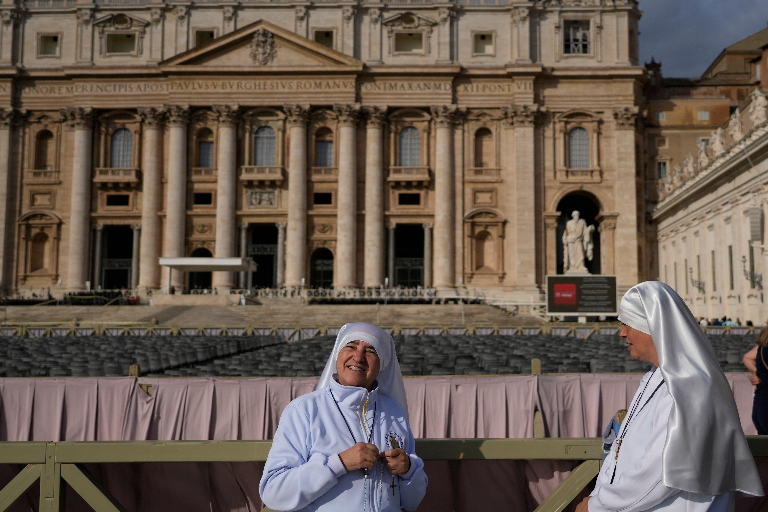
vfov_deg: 28.0
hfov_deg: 41.0
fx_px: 1024
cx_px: 439
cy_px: 206
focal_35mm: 48
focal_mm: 34
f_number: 4
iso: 400
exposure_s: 1/8000
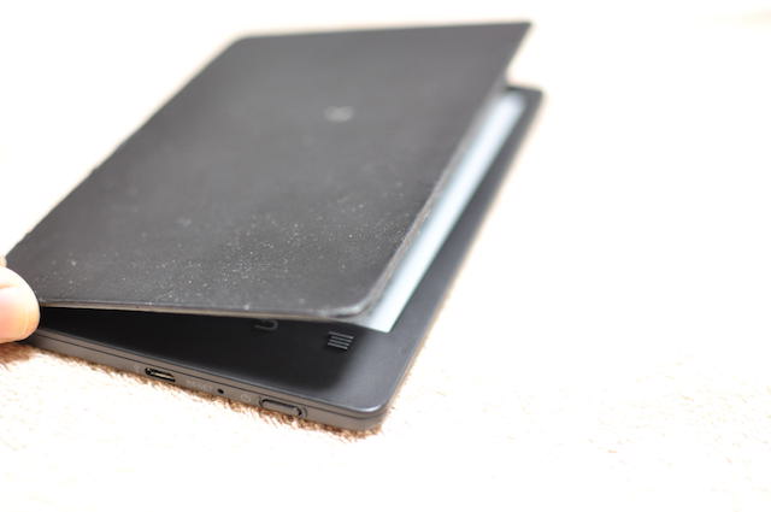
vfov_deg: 25.7
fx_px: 1123
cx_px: 386
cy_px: 256
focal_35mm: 52
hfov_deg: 37.9
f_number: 1.8
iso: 800
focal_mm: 35
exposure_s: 1/30
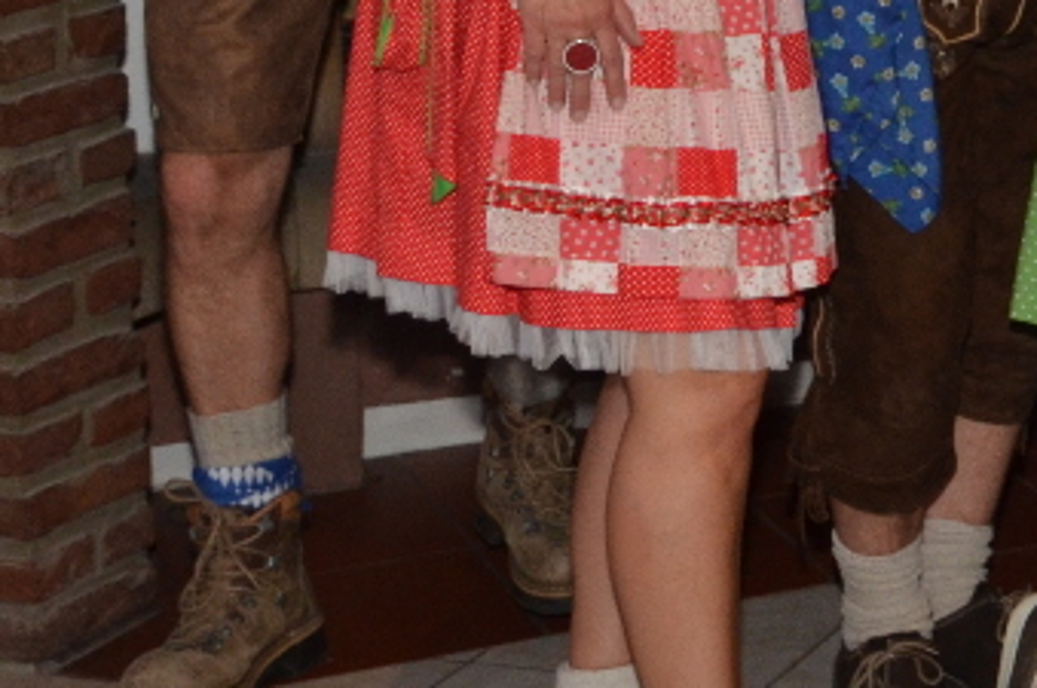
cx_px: 1477
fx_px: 3135
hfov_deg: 17.2
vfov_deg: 12.3
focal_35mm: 109
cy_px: -80
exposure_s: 1/60
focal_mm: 20
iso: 800
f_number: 4
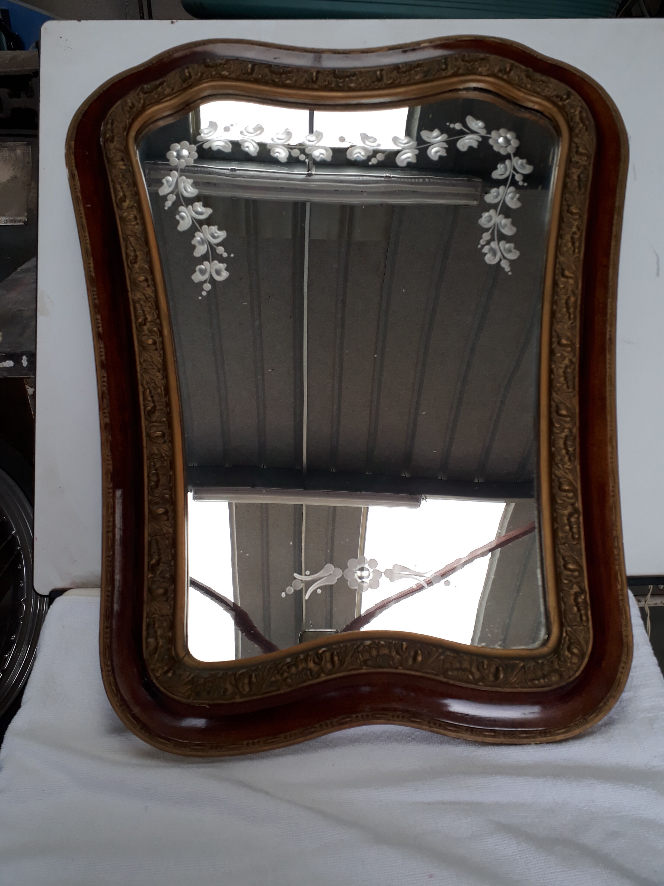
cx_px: 332
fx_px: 691
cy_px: 443
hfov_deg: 51.4
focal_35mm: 27
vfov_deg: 65.3
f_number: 1.9
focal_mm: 3.6
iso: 40
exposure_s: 1/131
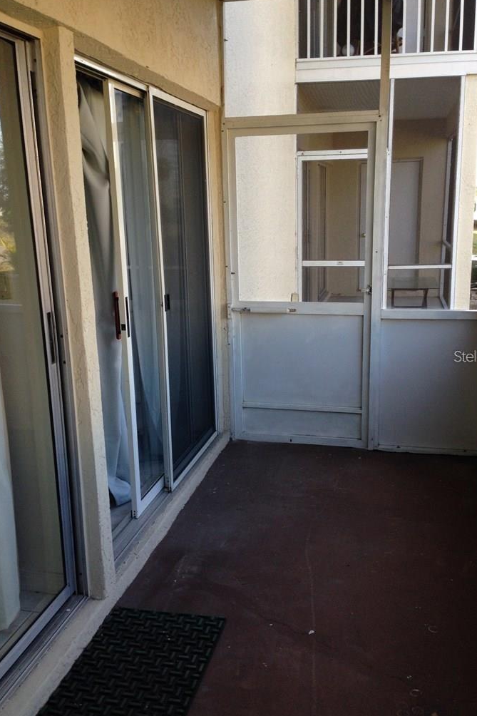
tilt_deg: -8.7
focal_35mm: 35
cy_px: 356
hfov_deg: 37.8
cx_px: 247
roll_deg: +0.8
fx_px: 696
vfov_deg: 54.4
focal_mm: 4.12
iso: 80
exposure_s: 1/120
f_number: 2.4
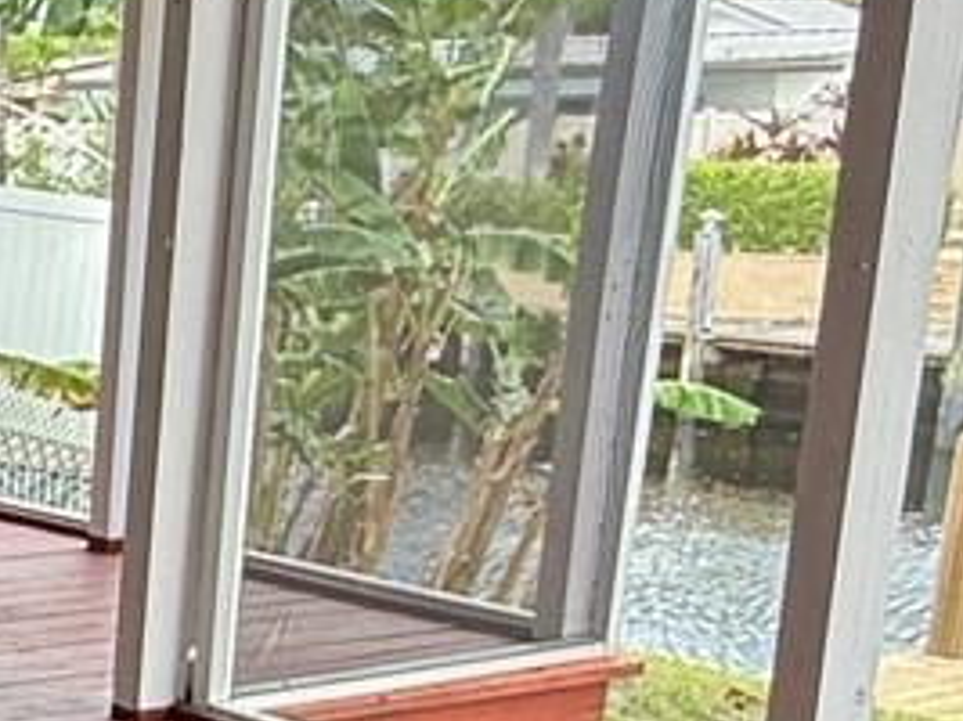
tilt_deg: -12.5
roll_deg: +1.2
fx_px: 2336
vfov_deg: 17.3
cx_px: -703
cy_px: 667
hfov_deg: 18.7
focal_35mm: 84
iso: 40
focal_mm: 2.22
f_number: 2.2
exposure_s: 1/99
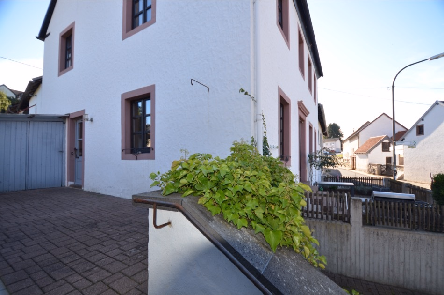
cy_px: 148
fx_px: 185
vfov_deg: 77.1
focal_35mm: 15
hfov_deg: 100.5
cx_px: 222
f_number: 4
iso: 125
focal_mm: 10
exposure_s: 1/250
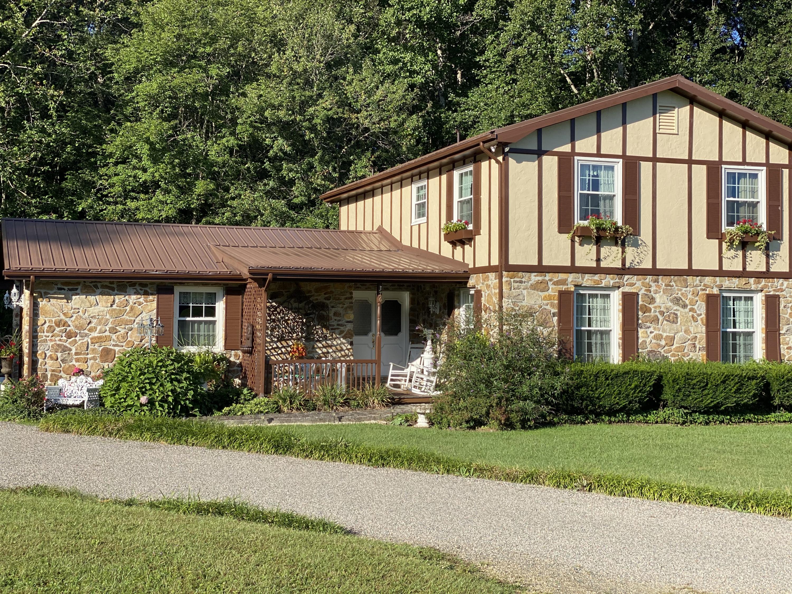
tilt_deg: +0.7
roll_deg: -0.3
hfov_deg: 36.8
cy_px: 297
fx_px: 1190
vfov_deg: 28.0
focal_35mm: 52
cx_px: 396
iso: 20
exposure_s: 1/1089
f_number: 2
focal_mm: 6
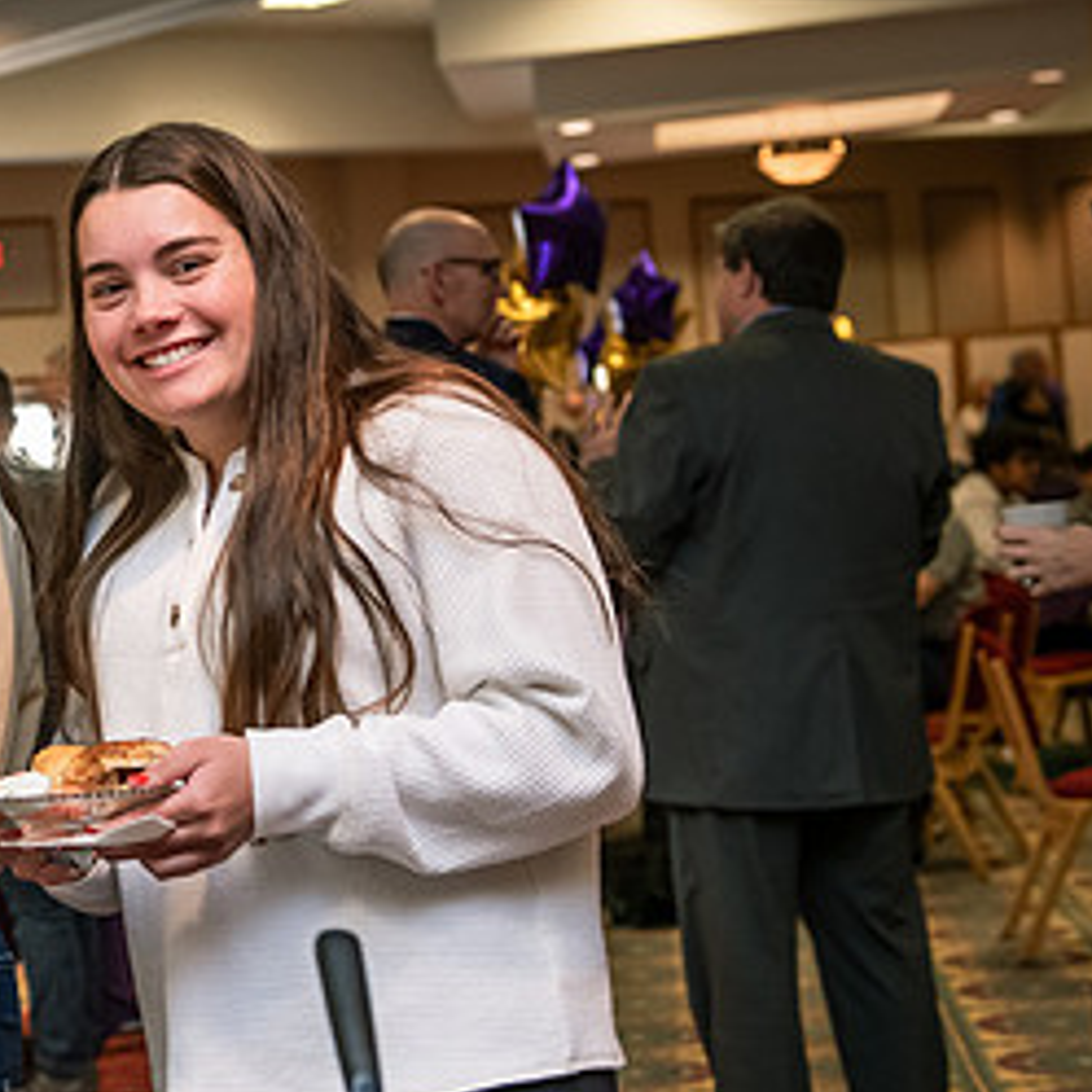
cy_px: 515
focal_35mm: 95
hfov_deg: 17.6
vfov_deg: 18.3
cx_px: -145
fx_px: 3391
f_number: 3.5
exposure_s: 1/160
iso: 1600
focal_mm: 48
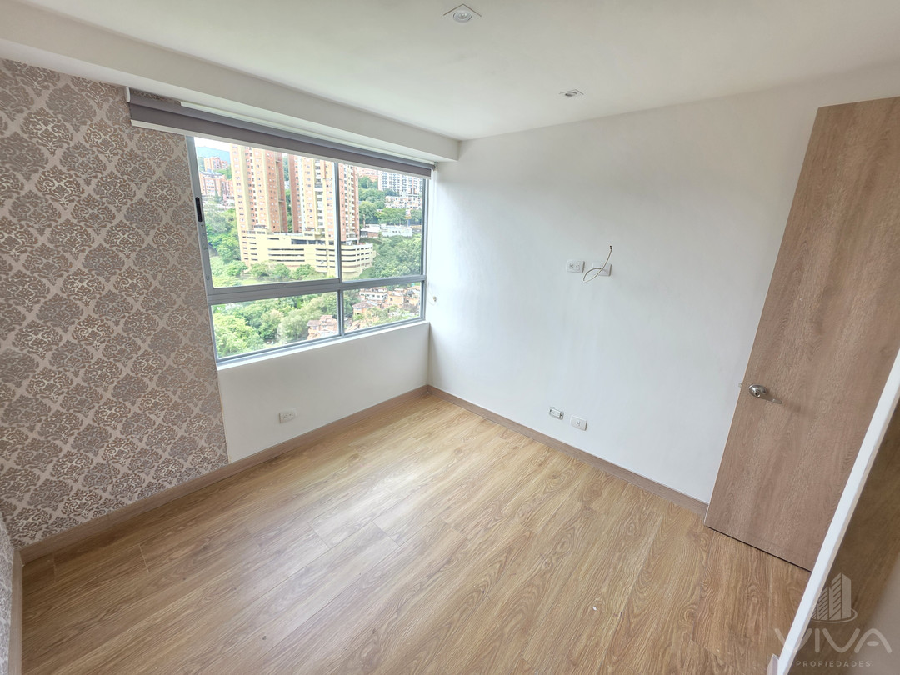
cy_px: 338
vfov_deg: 89.9
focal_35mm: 13
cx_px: 450
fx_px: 338
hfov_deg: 106.2
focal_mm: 2.2
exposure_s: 1/120
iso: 50
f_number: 1.9
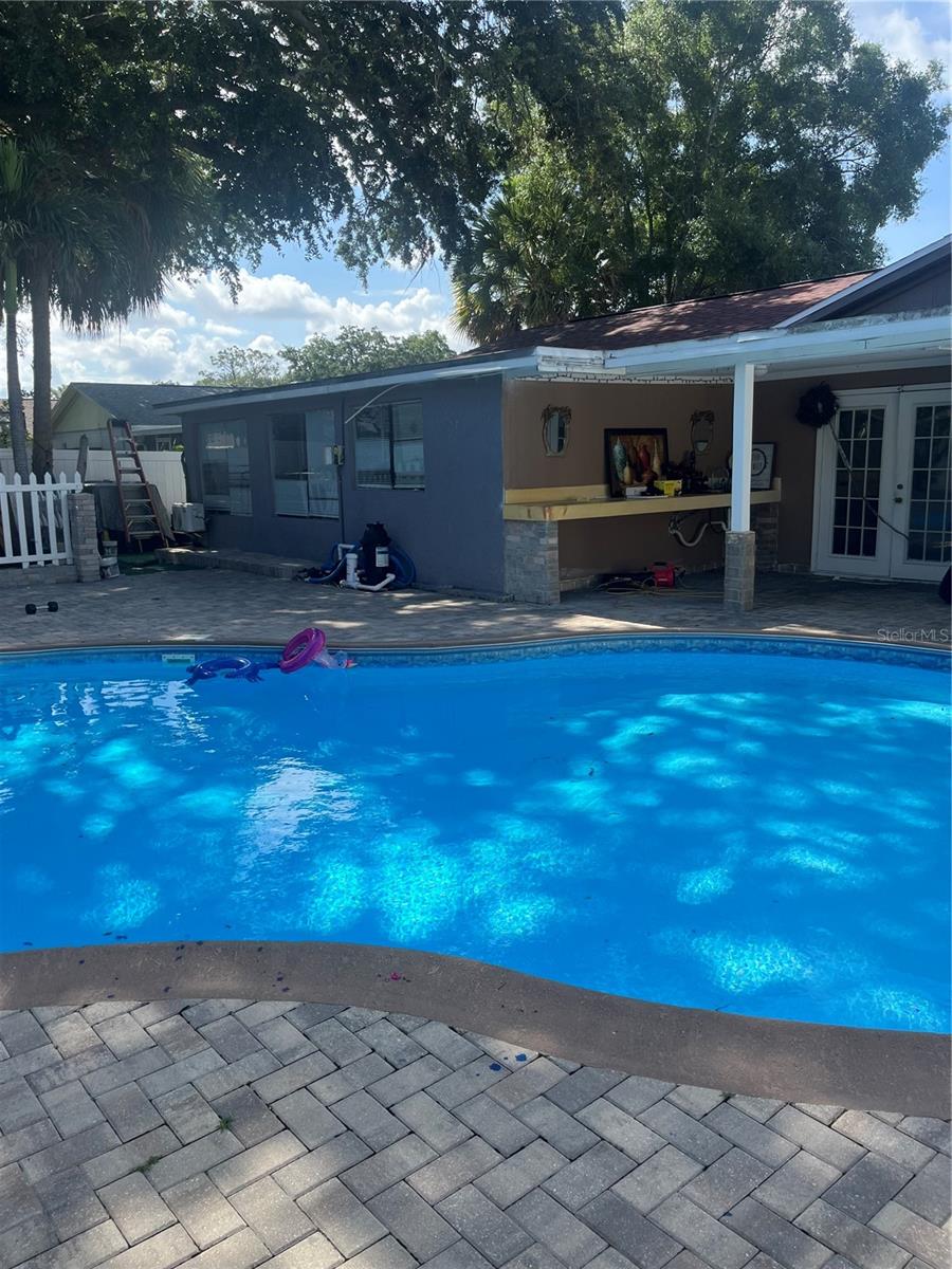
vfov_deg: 67.3
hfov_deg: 53.1
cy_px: 634
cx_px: 476
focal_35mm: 26
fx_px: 953
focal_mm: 5.1
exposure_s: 1/1458
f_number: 1.6
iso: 50
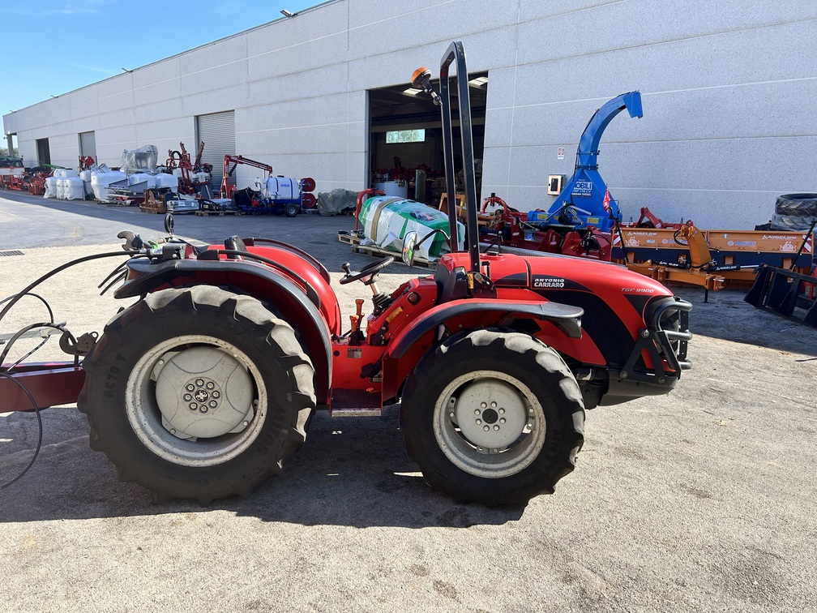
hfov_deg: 67.3
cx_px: 408
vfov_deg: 53.1
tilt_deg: -12.0
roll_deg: -1.9
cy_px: 306
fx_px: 614
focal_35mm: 26
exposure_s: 1/1531
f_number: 1.5
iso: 50
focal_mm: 5.7
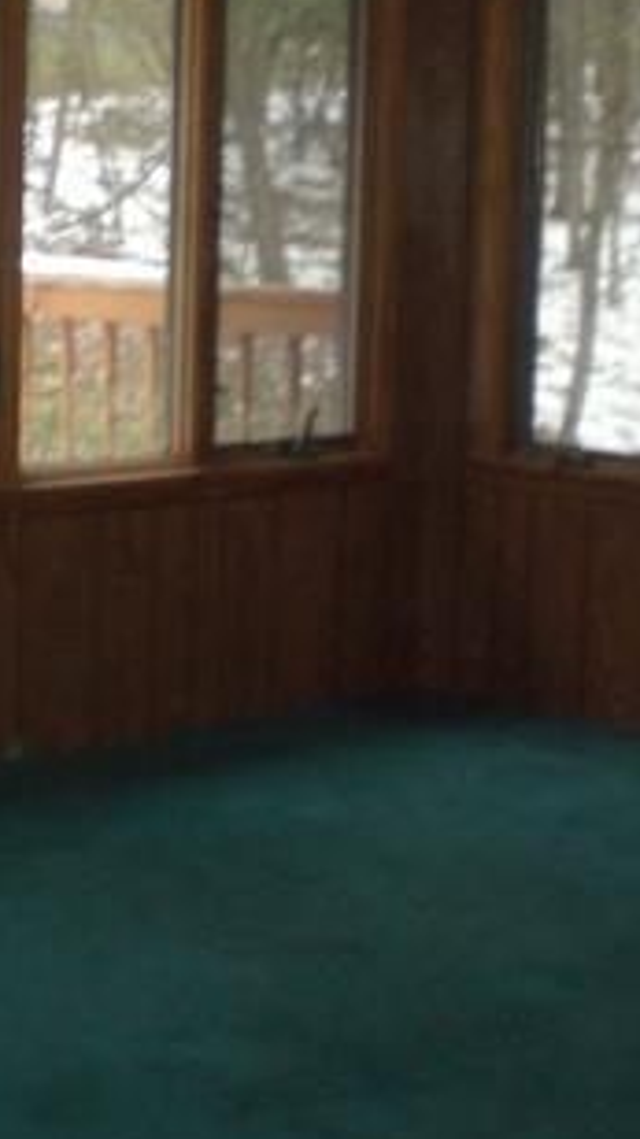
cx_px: 170
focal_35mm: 86
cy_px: 362
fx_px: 2597
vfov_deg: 24.6
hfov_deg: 14.0
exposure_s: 1/60
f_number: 3.1
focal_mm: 6.3
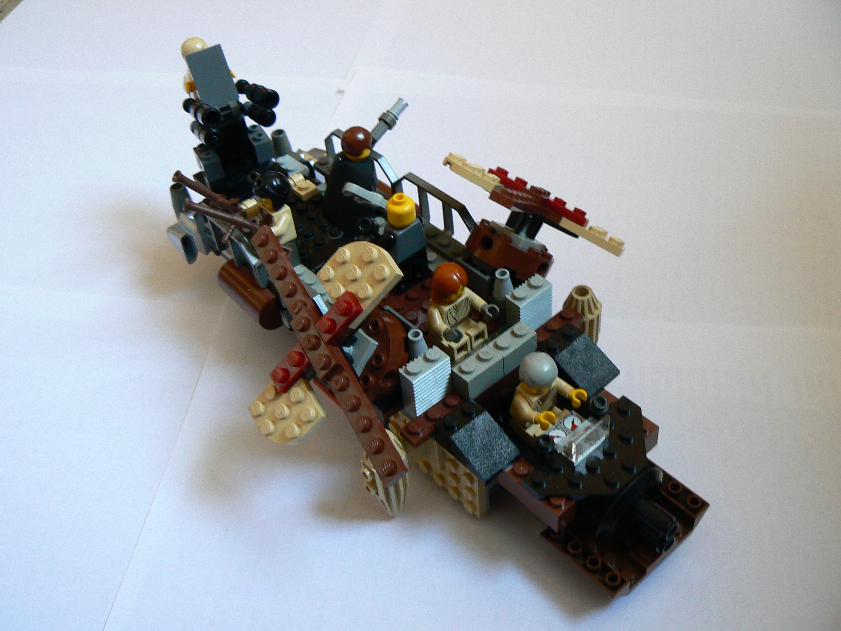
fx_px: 875
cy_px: 316
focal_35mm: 36
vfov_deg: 39.7
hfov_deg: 51.4
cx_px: 420
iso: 100
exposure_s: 1/10
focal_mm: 6
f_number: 2.8
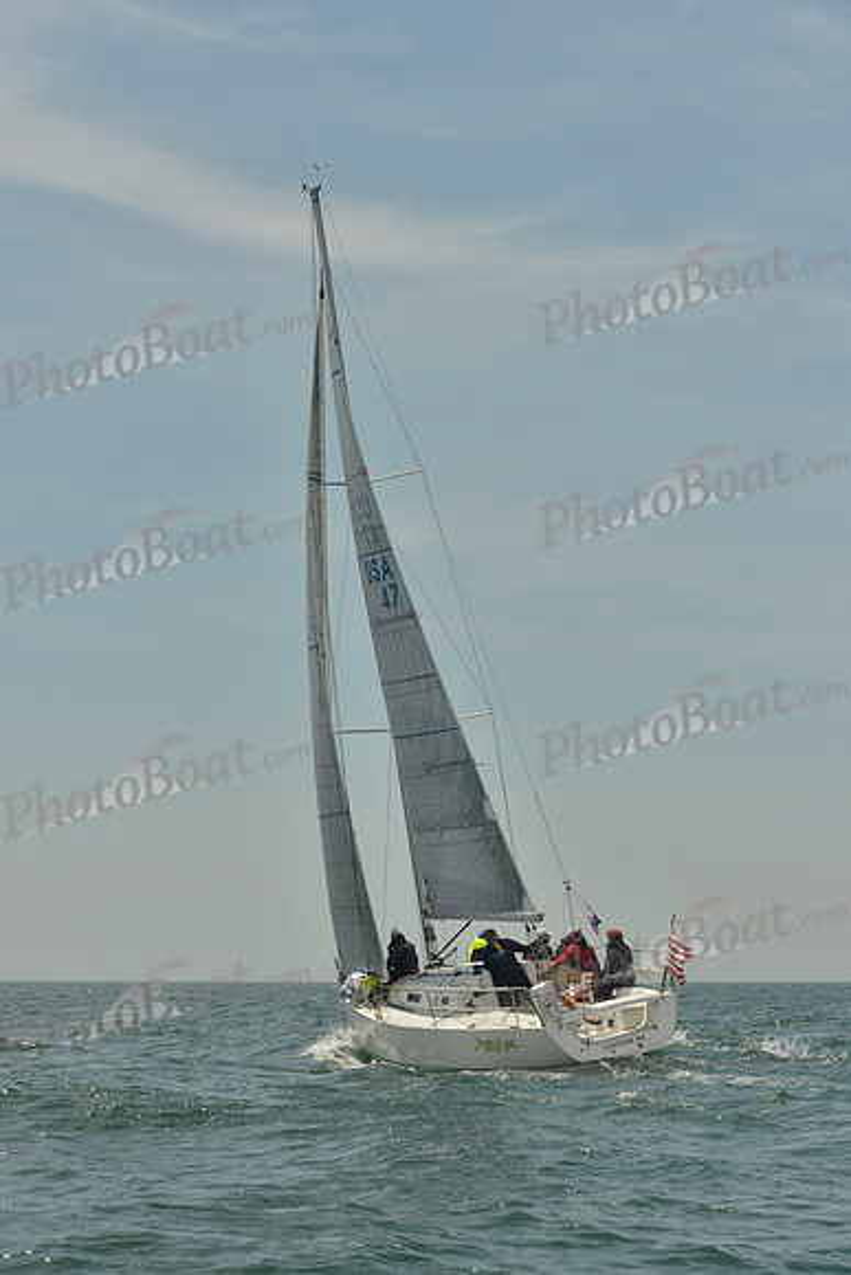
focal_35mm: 70
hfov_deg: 19.5
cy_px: 638
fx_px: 2480
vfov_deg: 28.8
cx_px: 426
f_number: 9
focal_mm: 70
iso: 200
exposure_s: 1/1250
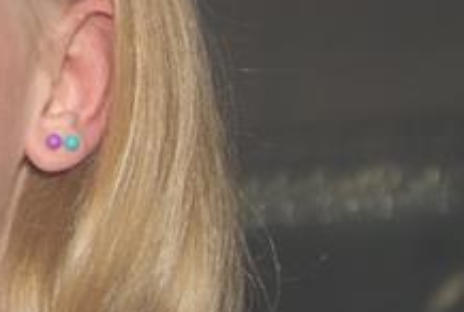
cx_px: -390
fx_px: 2456
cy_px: 256
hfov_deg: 10.2
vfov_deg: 7.3
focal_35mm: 190
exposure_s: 1/5
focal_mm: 24
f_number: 5.6
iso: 200
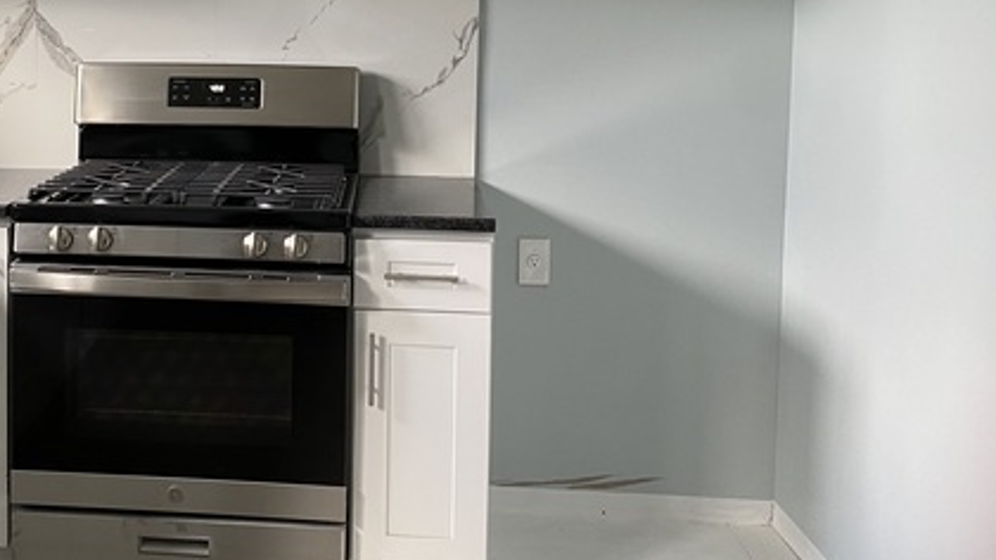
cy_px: 119
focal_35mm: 45
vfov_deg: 26.1
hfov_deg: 44.1
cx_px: 262
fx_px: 1188
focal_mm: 4.25
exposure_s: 1/68
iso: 125
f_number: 1.8
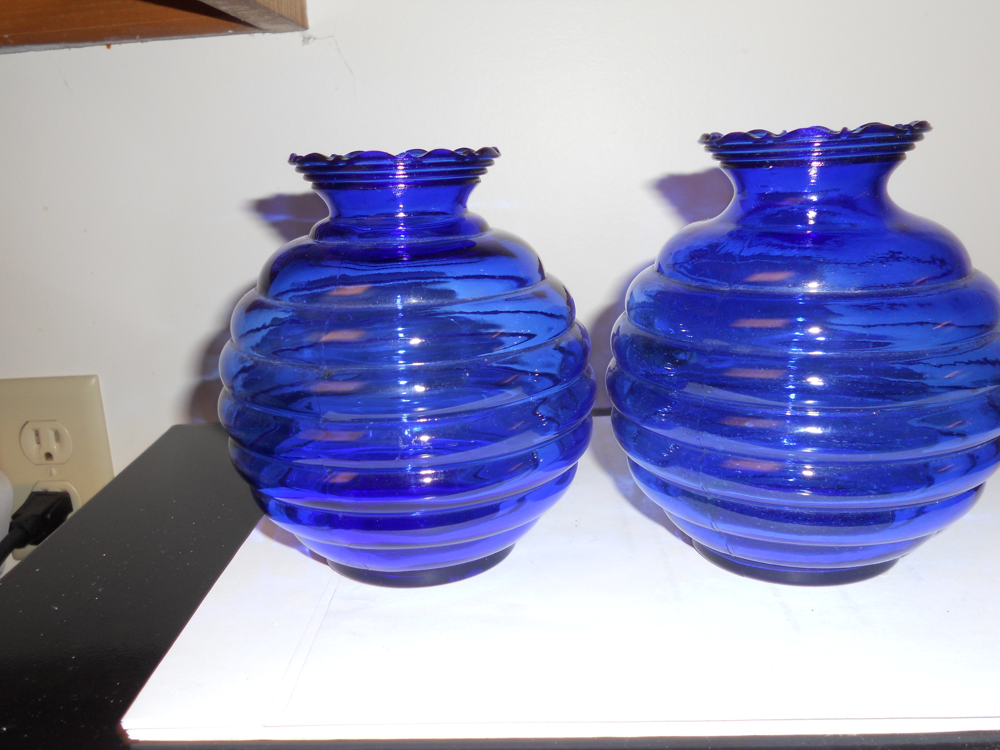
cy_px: 375
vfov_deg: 44.2
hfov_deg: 56.8
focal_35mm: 32
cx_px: 500
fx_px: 924
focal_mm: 5.8
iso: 80
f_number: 3.5
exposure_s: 1/25
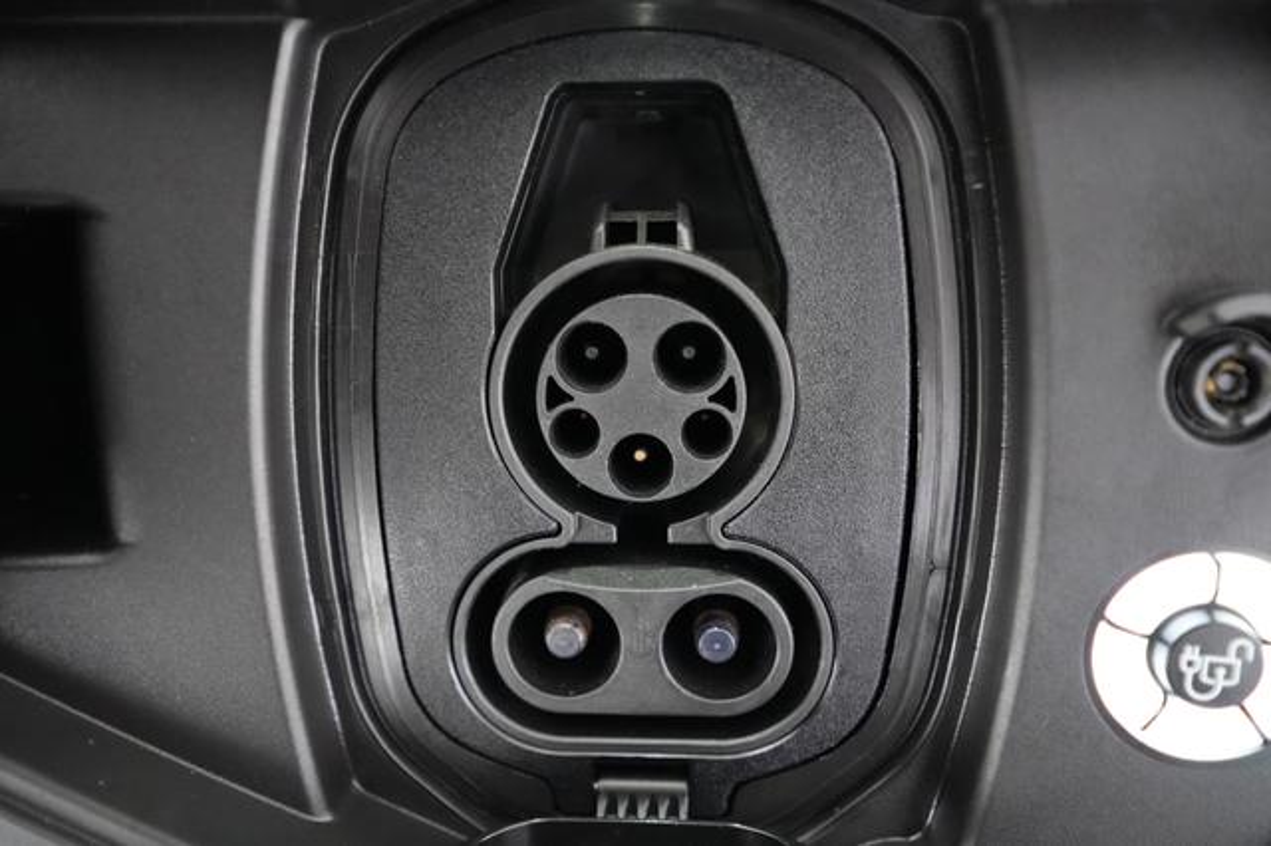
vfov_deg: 46.4
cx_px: 636
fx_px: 988
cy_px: 423
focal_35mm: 28
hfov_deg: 65.5
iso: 12800
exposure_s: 1/50
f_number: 2.8
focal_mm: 28
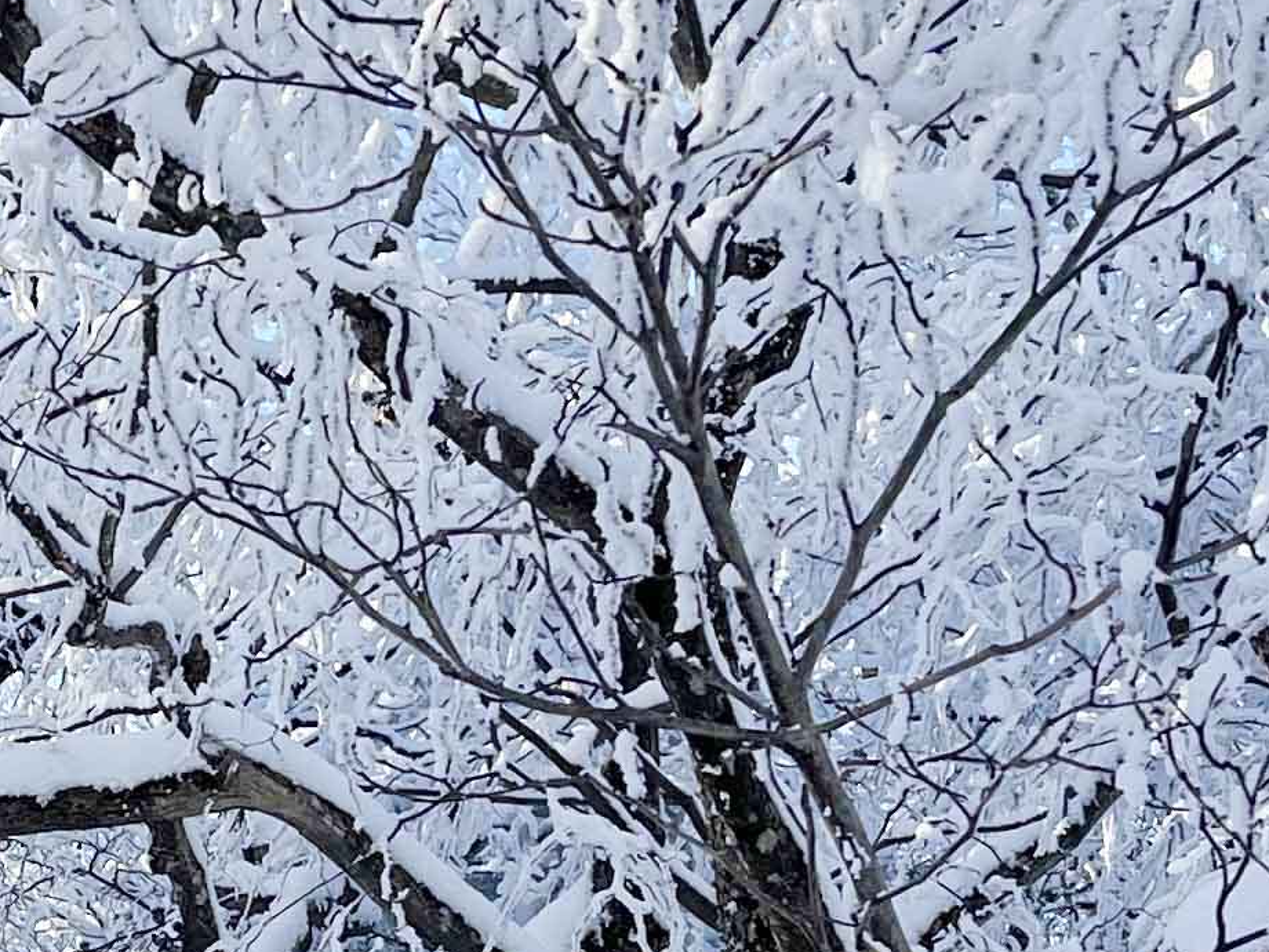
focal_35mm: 114
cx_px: -47
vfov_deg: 12.9
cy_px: 894
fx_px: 4179
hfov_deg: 16.8
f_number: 1.6
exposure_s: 1/1890
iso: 50
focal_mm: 5.1
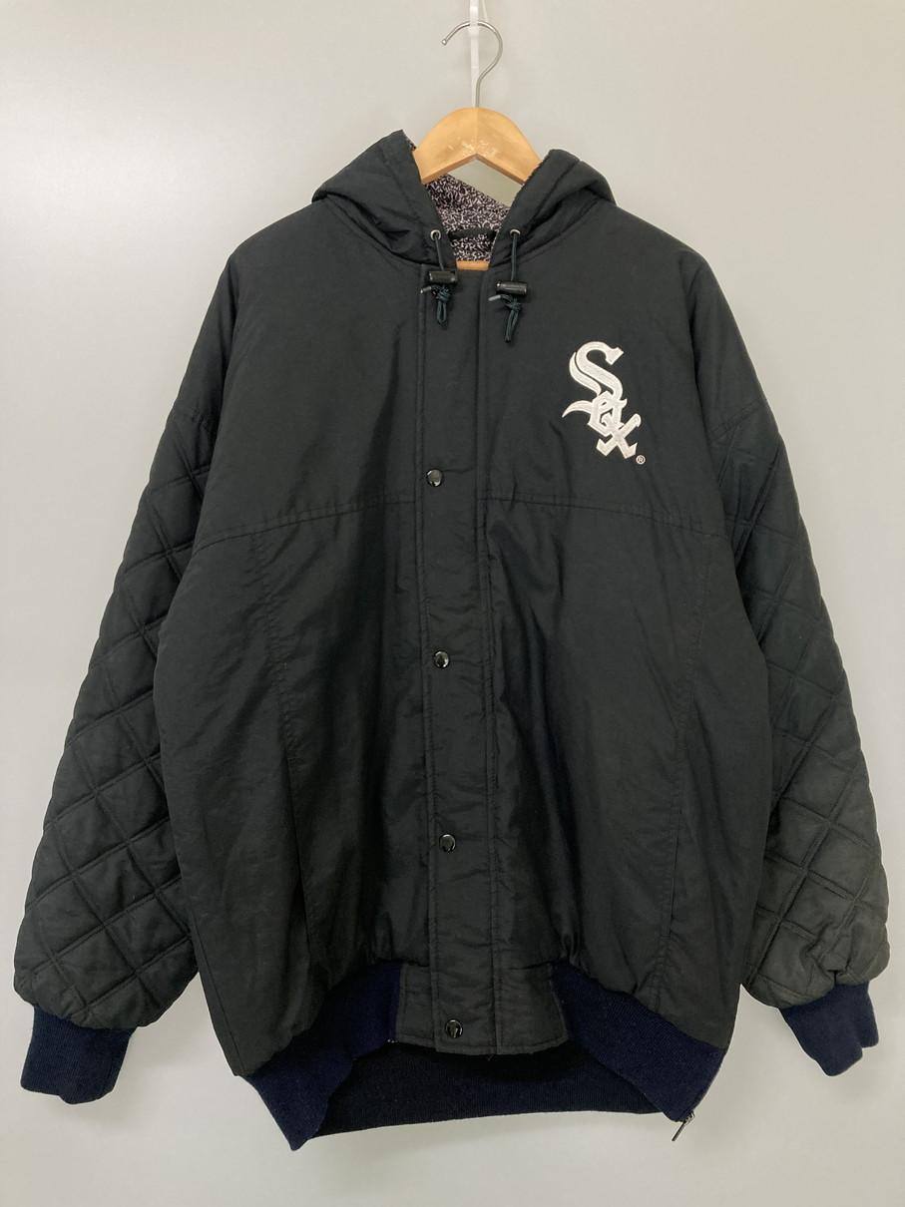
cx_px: 452
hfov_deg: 49.7
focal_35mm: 28
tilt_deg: -19.9
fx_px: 976
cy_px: 604
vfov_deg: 63.5
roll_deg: -1.8
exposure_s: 1/50
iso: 160
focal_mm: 3.99
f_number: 1.8
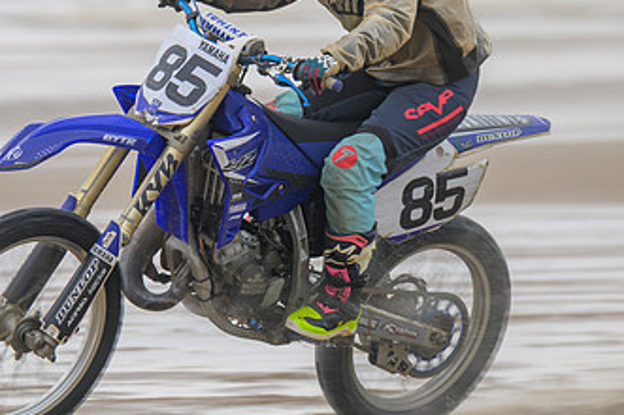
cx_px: 86
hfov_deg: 3.4
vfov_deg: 2.3
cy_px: 138
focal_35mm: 605
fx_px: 10476
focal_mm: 200
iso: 64
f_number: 4
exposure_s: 1/250
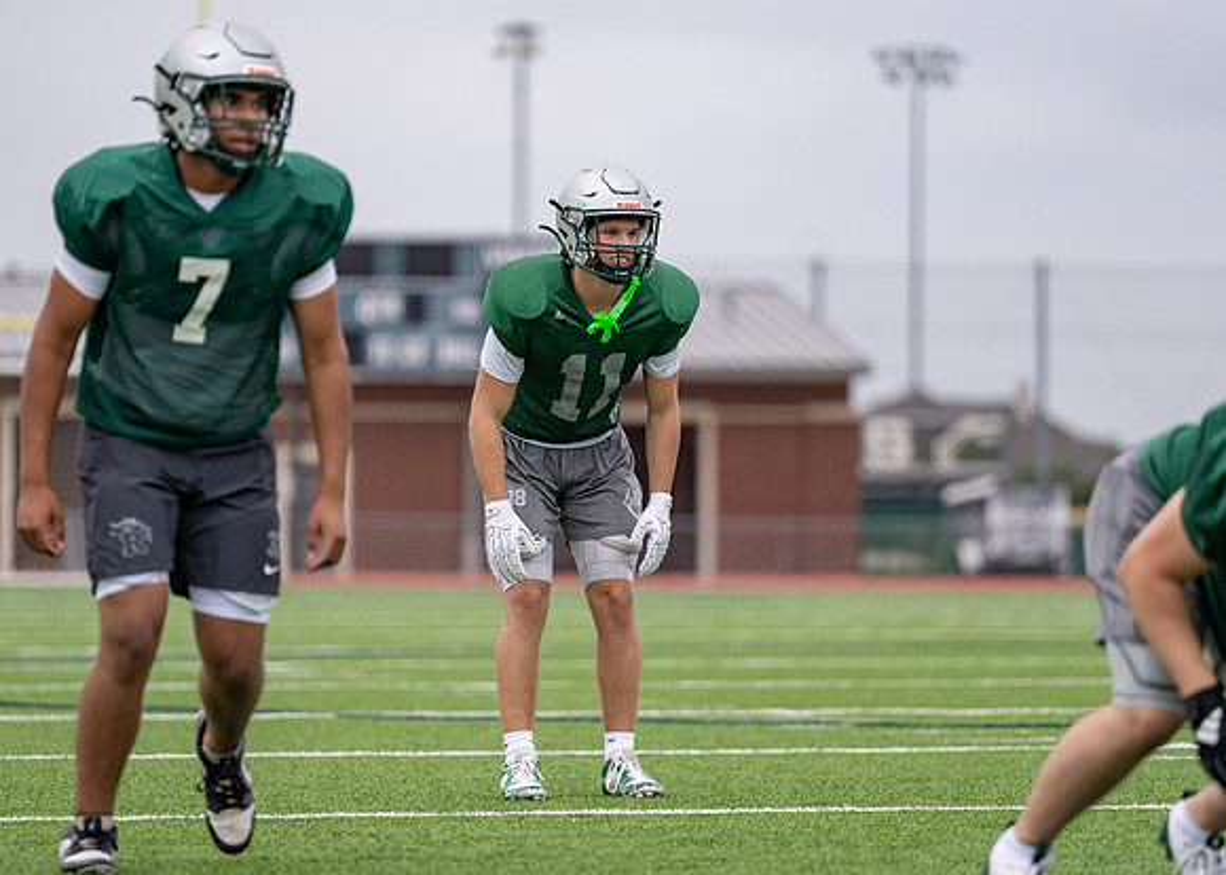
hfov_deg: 9.3
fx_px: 7513
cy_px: 434
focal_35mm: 216
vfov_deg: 6.7
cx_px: 565
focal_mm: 188
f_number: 2.8
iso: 160
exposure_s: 1/2500
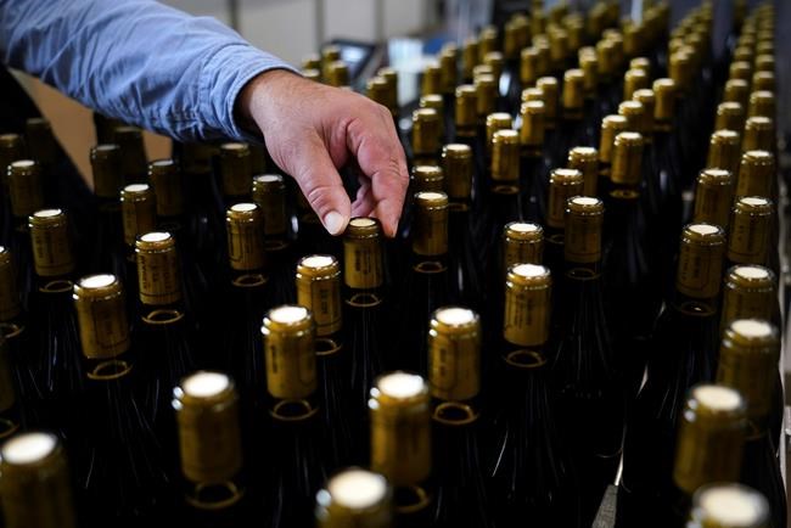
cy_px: 264
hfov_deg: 49.5
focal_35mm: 39
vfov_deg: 34.2
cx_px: 396
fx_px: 857
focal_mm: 39
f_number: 4
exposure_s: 1/160
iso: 2000
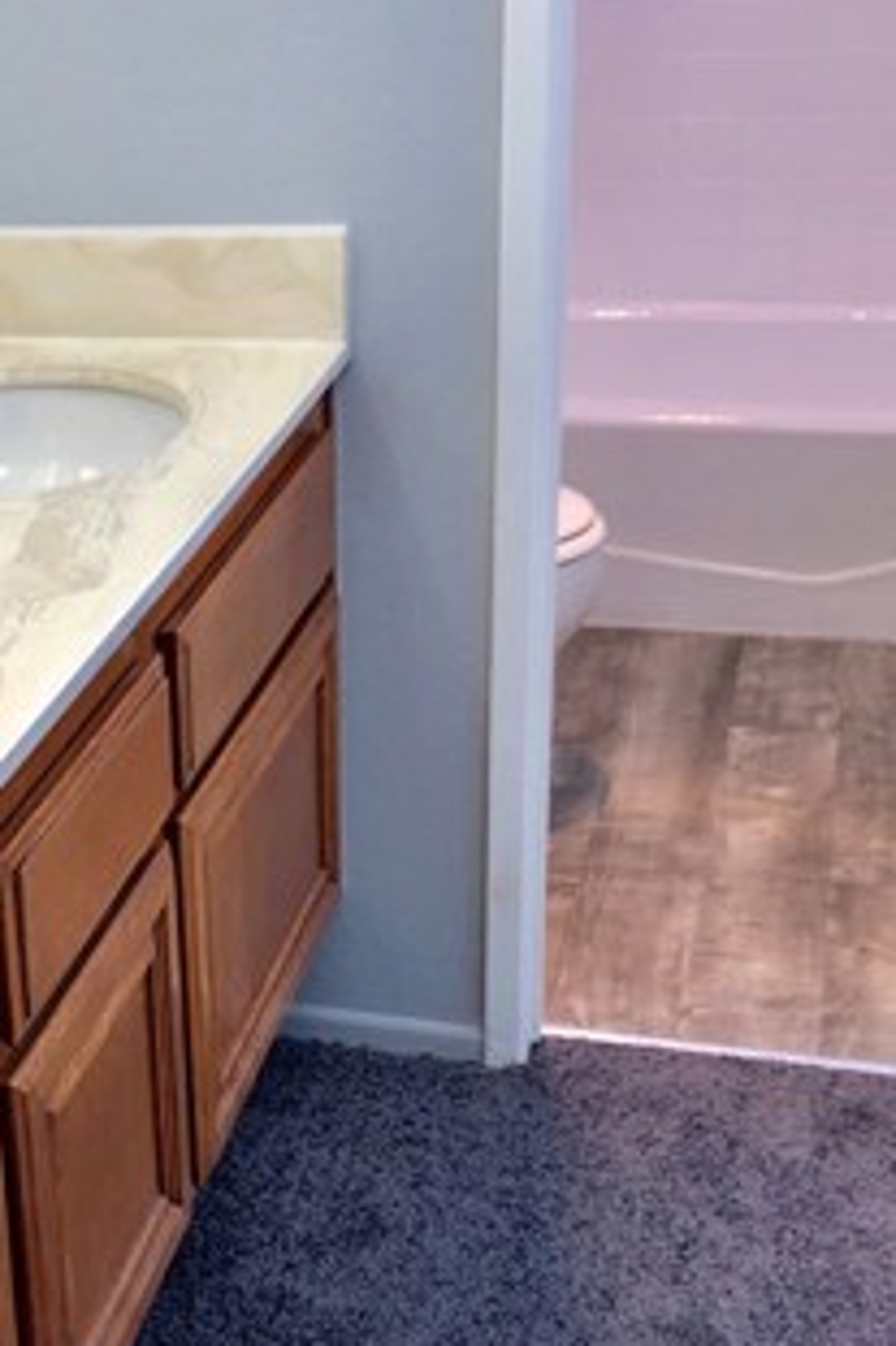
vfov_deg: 33.3
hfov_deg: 22.0
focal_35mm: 60
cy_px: 840
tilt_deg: -24.4
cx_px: 69
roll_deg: +3.7
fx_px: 2242
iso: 25
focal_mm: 3.99
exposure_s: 1/40
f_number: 1.8
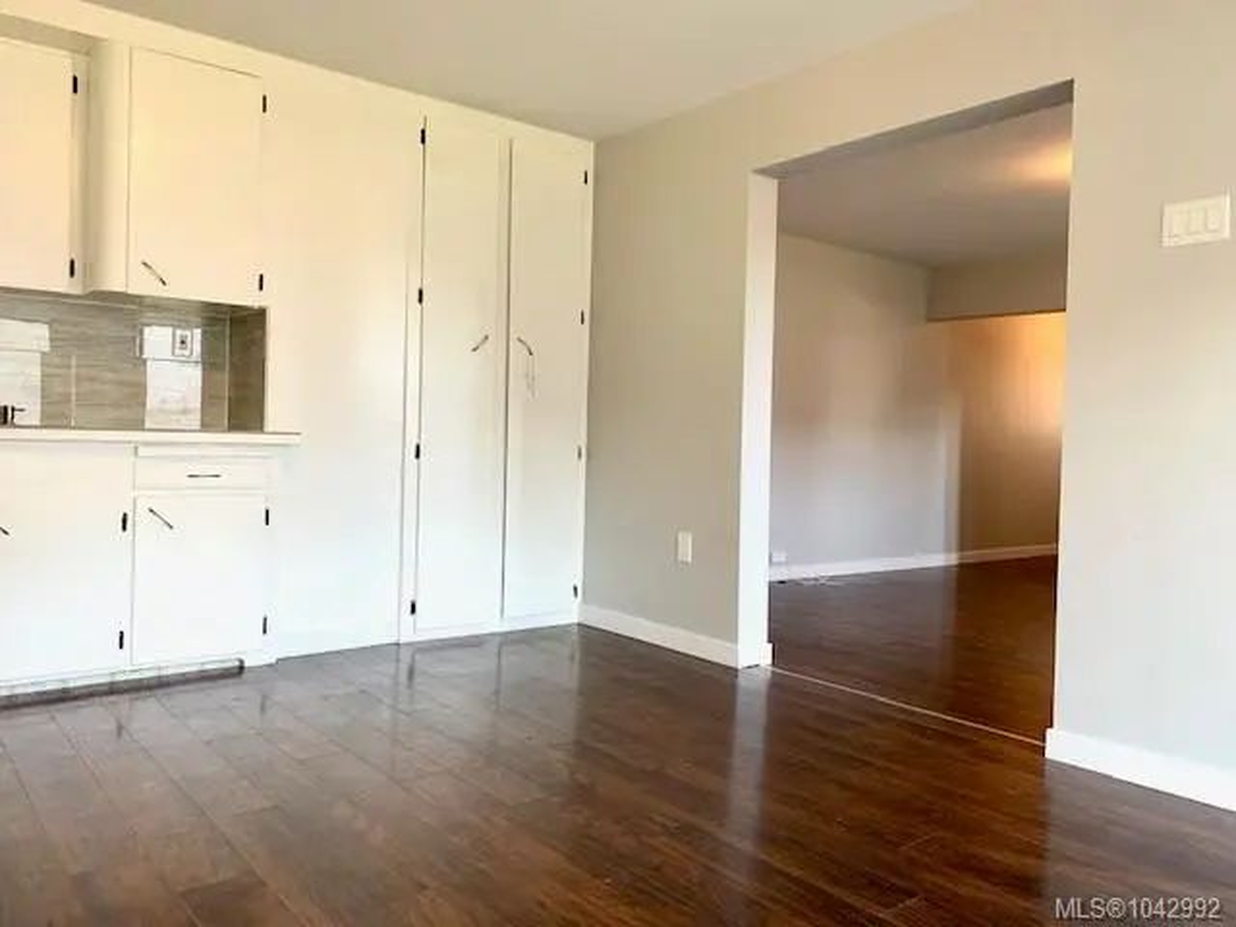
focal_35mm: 26
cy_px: 464
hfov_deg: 67.3
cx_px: 618
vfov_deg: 53.1
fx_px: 928
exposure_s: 1/60
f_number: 1.8
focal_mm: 4.25
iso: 80
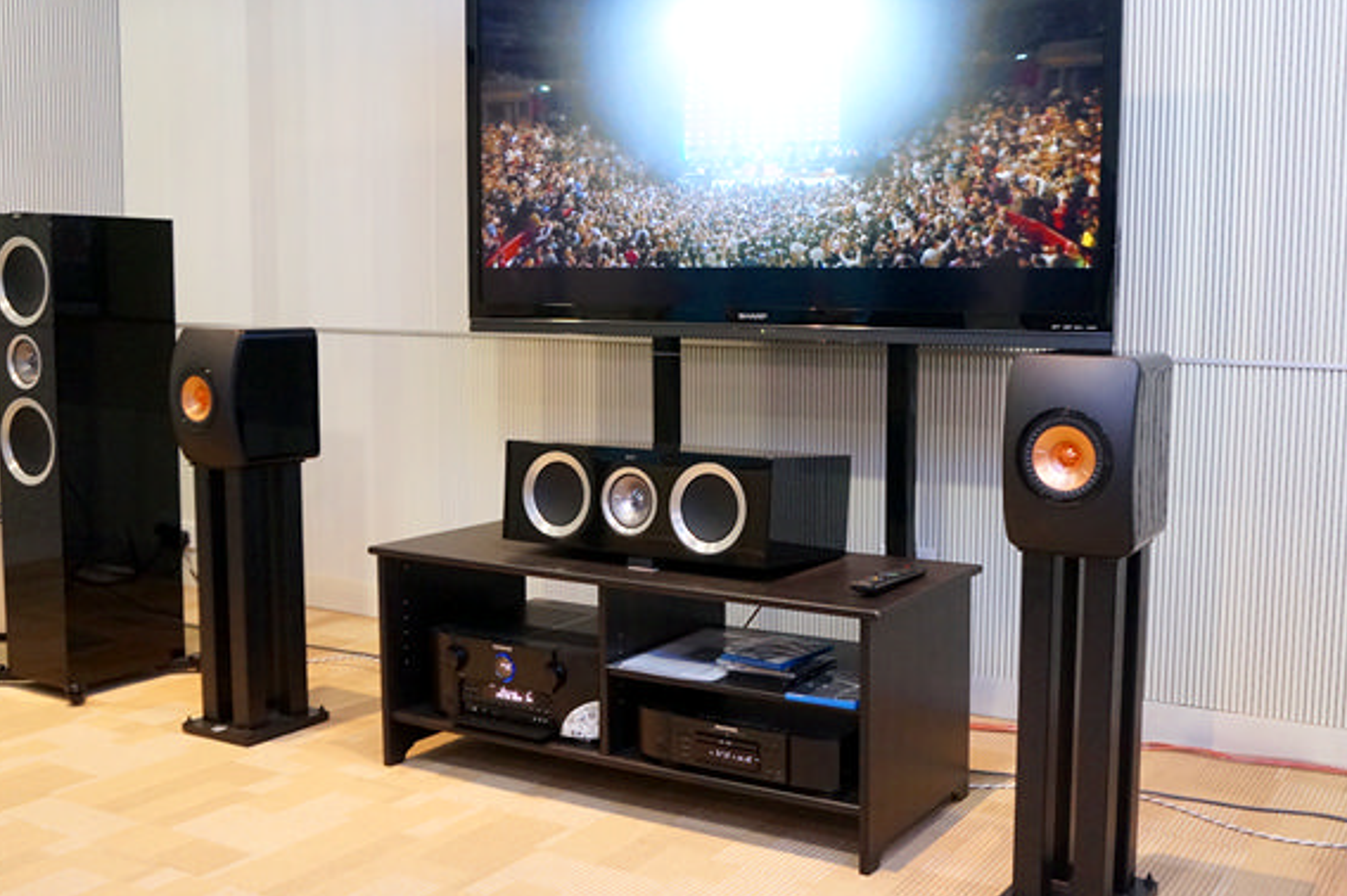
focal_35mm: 38
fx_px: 1421
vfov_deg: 35.0
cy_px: 450
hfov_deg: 50.2
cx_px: 842
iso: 1600
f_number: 3.5
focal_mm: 16
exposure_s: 1/25
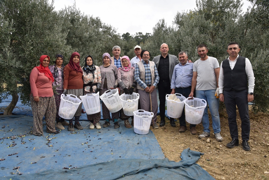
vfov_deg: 46.4
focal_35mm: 28
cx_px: 134
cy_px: 90
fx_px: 209
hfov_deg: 65.5
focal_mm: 28
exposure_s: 1/500
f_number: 11
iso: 1000
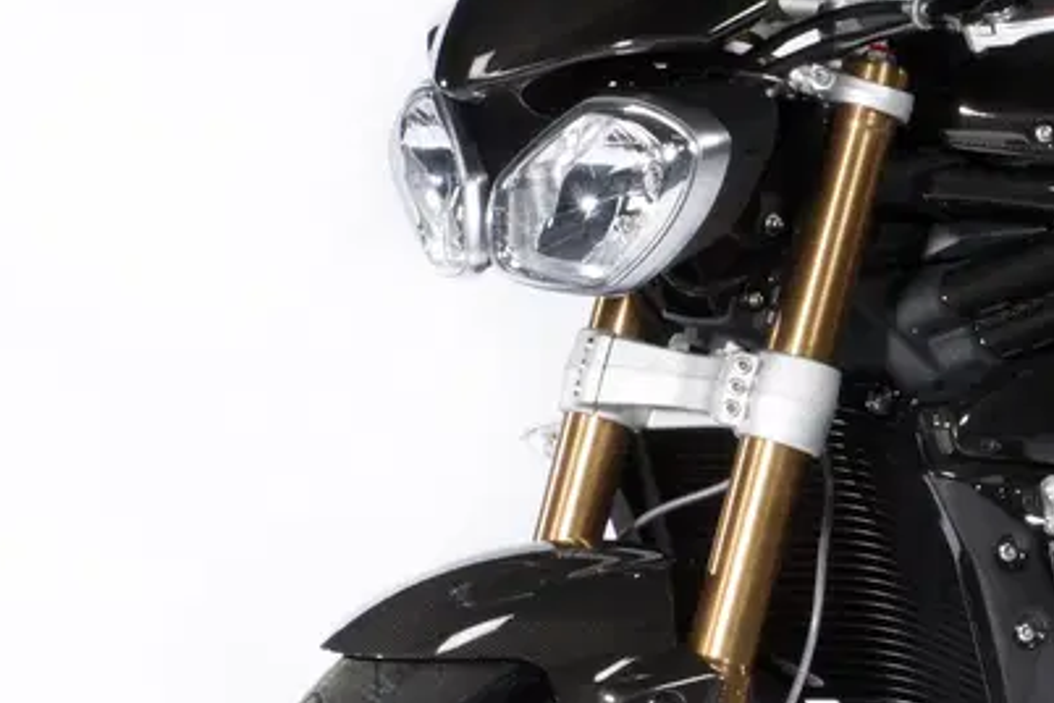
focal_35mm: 224
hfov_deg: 9.1
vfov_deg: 6.1
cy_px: 475
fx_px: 6558
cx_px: 1211
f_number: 16
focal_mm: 50
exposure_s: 1/125
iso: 100
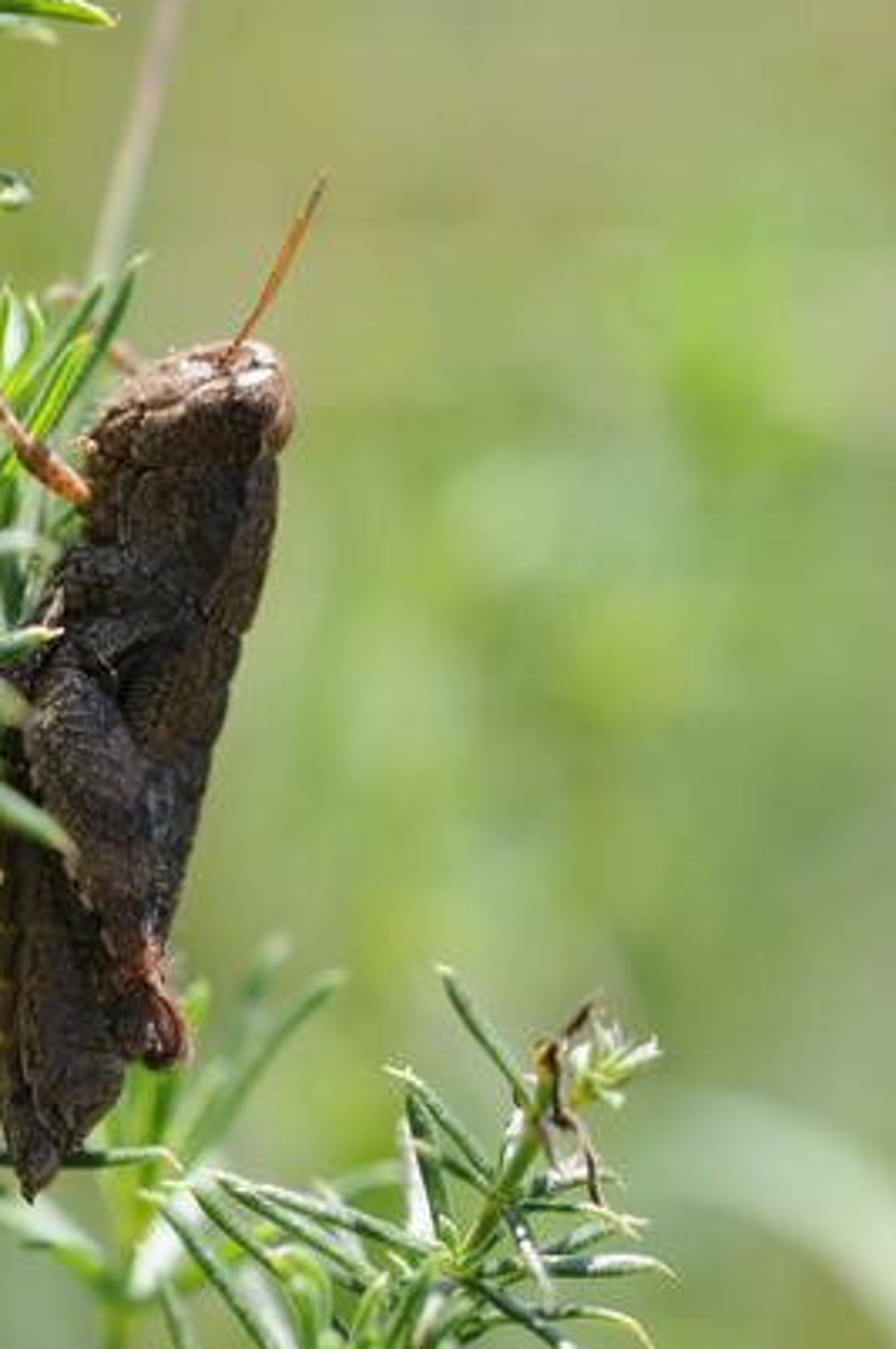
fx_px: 9387
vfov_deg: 8.2
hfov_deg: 5.5
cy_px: 621
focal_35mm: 251
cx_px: 190
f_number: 10
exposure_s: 1/250
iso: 250
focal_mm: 105
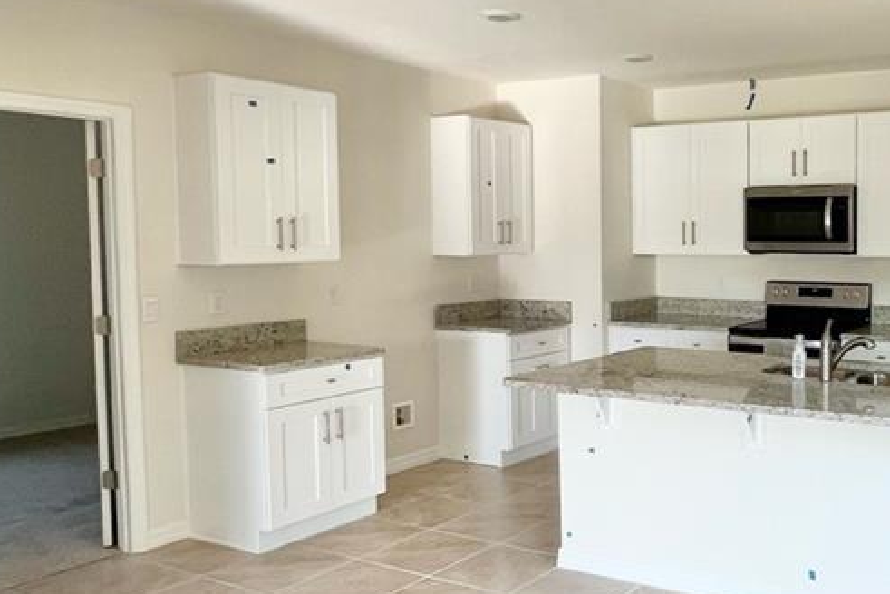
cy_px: 284
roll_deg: -0.3
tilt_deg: -3.1
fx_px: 816
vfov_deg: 40.0
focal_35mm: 33
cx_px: 740
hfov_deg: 52.6
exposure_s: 1/120
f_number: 1.8
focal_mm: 1.57
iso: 64
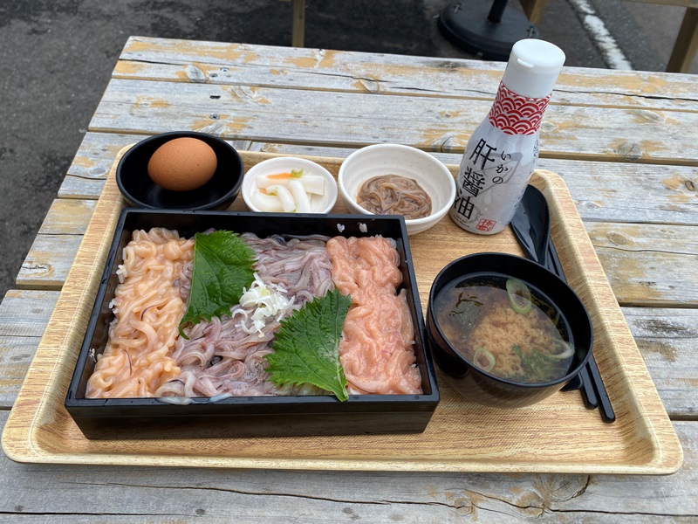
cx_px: 349
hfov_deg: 67.3
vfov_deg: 53.1
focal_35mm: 26
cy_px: 262
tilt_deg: -51.3
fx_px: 524
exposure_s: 1/728
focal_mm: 4.25
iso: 32
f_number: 1.8
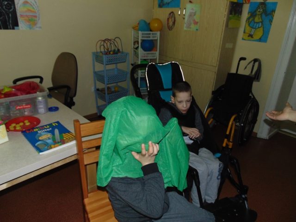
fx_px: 214
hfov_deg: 69.4
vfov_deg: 54.9
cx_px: 148
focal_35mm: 25
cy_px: 111
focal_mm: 4.5
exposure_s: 1/30
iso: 200
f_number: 3
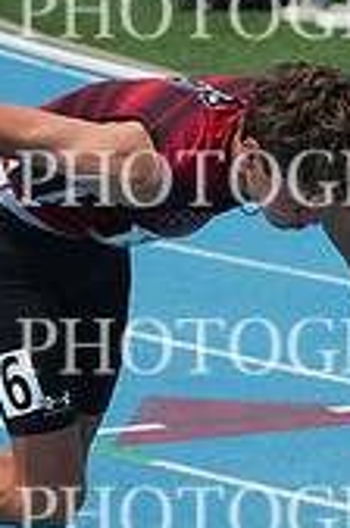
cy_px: 262
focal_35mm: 344
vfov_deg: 6.0
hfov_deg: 4.0
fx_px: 5037
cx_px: -5
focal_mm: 100
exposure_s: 1/3200
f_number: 5.6
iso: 400
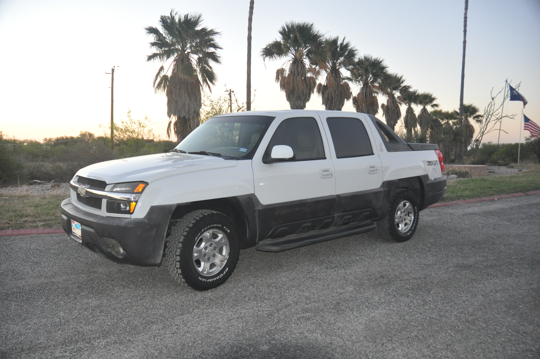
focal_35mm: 27
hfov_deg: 67.4
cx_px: 270
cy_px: 180
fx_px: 405
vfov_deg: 47.8
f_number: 3.5
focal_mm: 18
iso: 800
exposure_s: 1/100
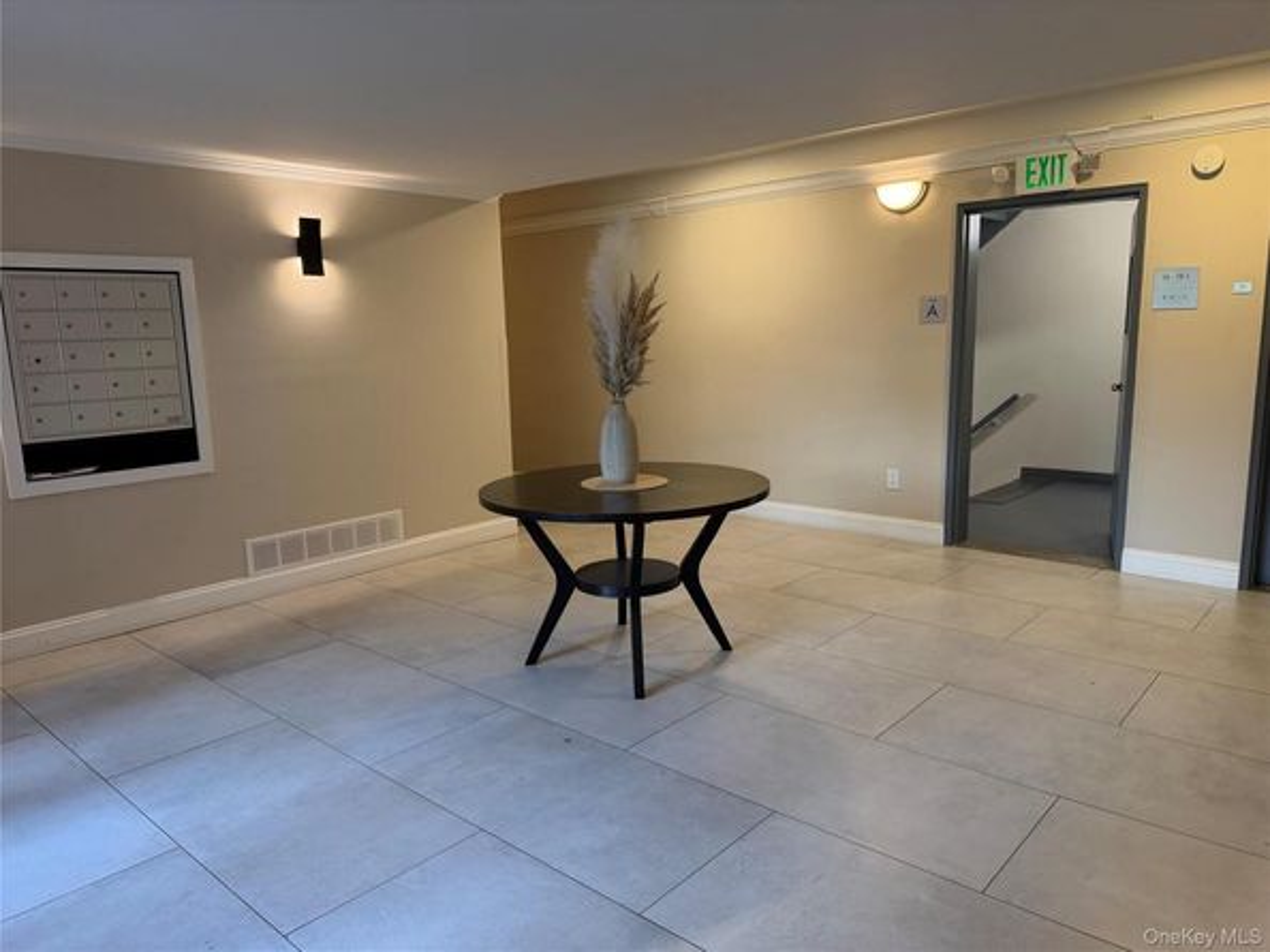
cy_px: 476
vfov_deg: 56.8
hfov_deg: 71.6
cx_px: 635
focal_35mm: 24
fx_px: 880
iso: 200
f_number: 1.78
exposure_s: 1/60
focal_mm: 6.76
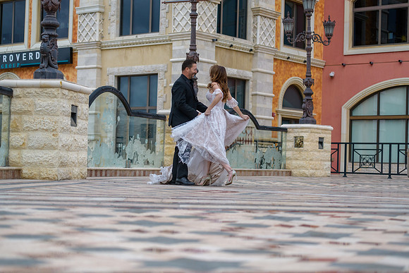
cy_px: 136
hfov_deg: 28.8
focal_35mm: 70
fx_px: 795
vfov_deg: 19.5
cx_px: 204
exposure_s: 1/3200
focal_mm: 70
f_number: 2.8
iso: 400
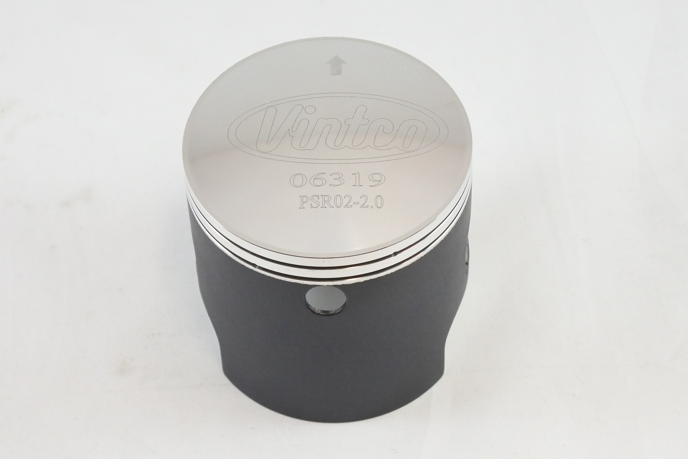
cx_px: 344
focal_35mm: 56
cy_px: 230
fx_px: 1070
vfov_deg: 24.2
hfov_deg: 35.6
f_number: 4.8
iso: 640
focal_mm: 21
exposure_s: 1/125
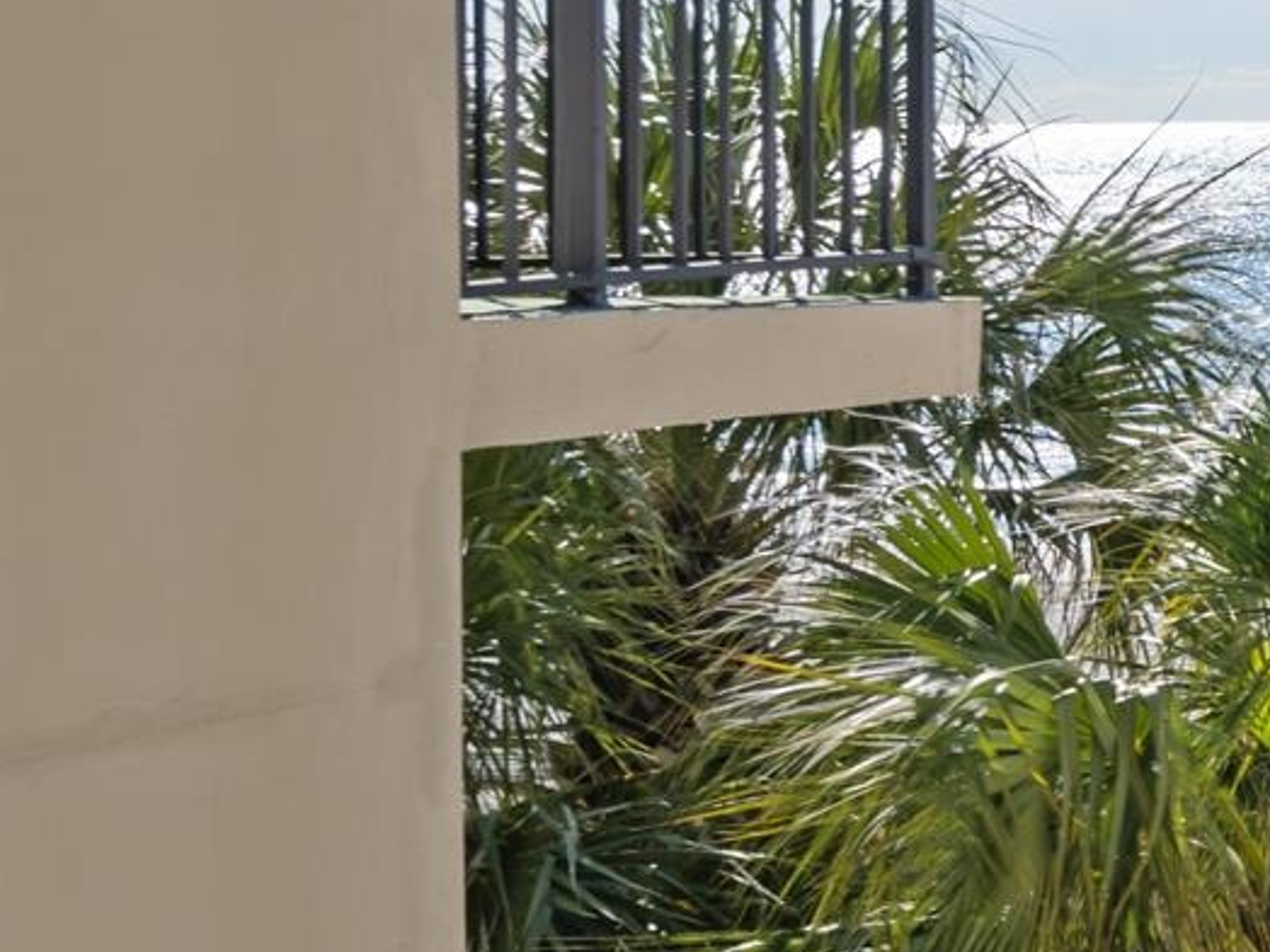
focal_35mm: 133
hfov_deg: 13.1
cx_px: 2414
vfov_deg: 11.1
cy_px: 178
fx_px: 4880
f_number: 8
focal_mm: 29
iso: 160
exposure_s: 1/250
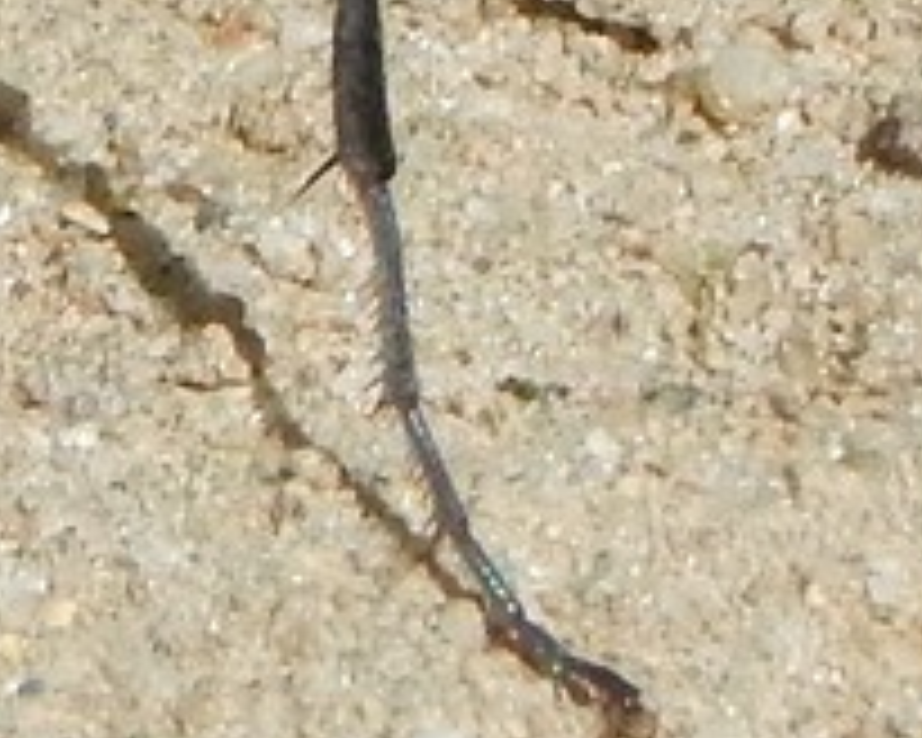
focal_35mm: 1404
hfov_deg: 1.4
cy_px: -171
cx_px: 29
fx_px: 38312
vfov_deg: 1.1
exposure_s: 1/1000
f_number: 5.7
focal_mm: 62.2
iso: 125
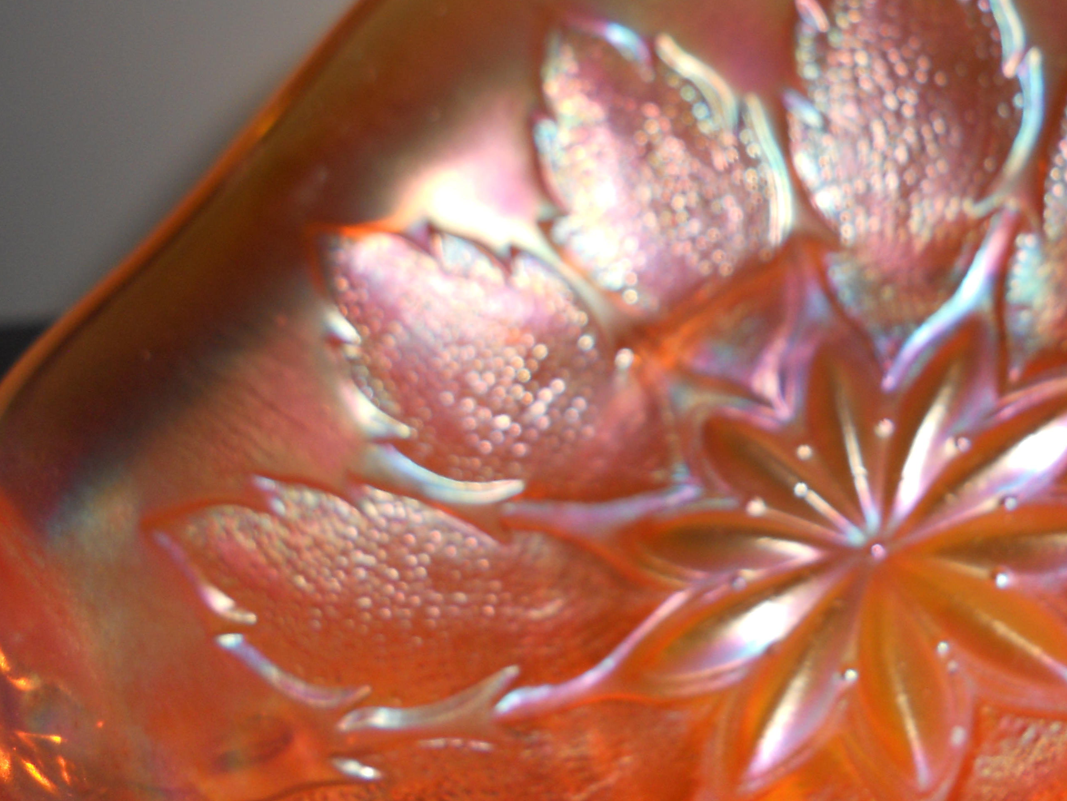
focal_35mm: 50
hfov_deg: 38.0
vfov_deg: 28.6
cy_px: 180
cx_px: 663
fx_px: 1541
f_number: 8.8
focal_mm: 5.8
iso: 80
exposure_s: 1/25
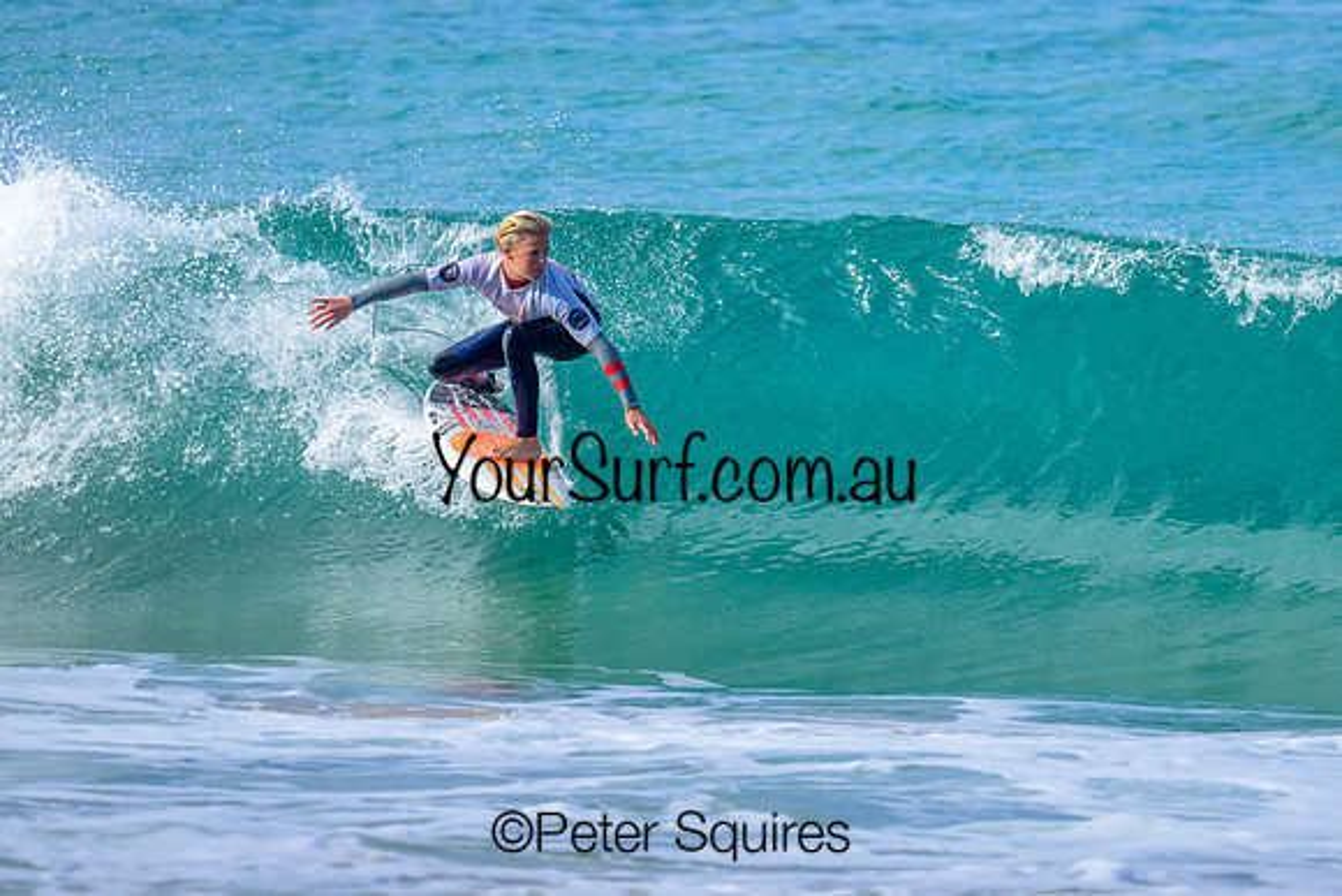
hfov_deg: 1.9
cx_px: 803
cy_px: 292
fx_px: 40954
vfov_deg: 1.3
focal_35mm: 1098
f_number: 6.3
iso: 360
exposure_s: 1/2000
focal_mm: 800
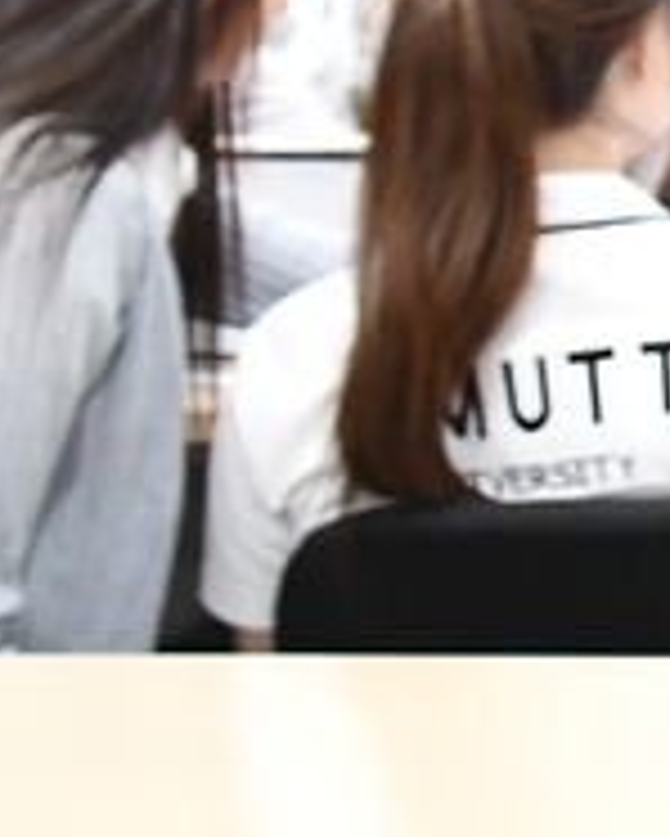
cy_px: -398
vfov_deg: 9.4
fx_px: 4978
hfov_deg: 6.9
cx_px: 2014
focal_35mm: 201
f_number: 3.8
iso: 3200
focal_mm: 26
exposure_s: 1/100
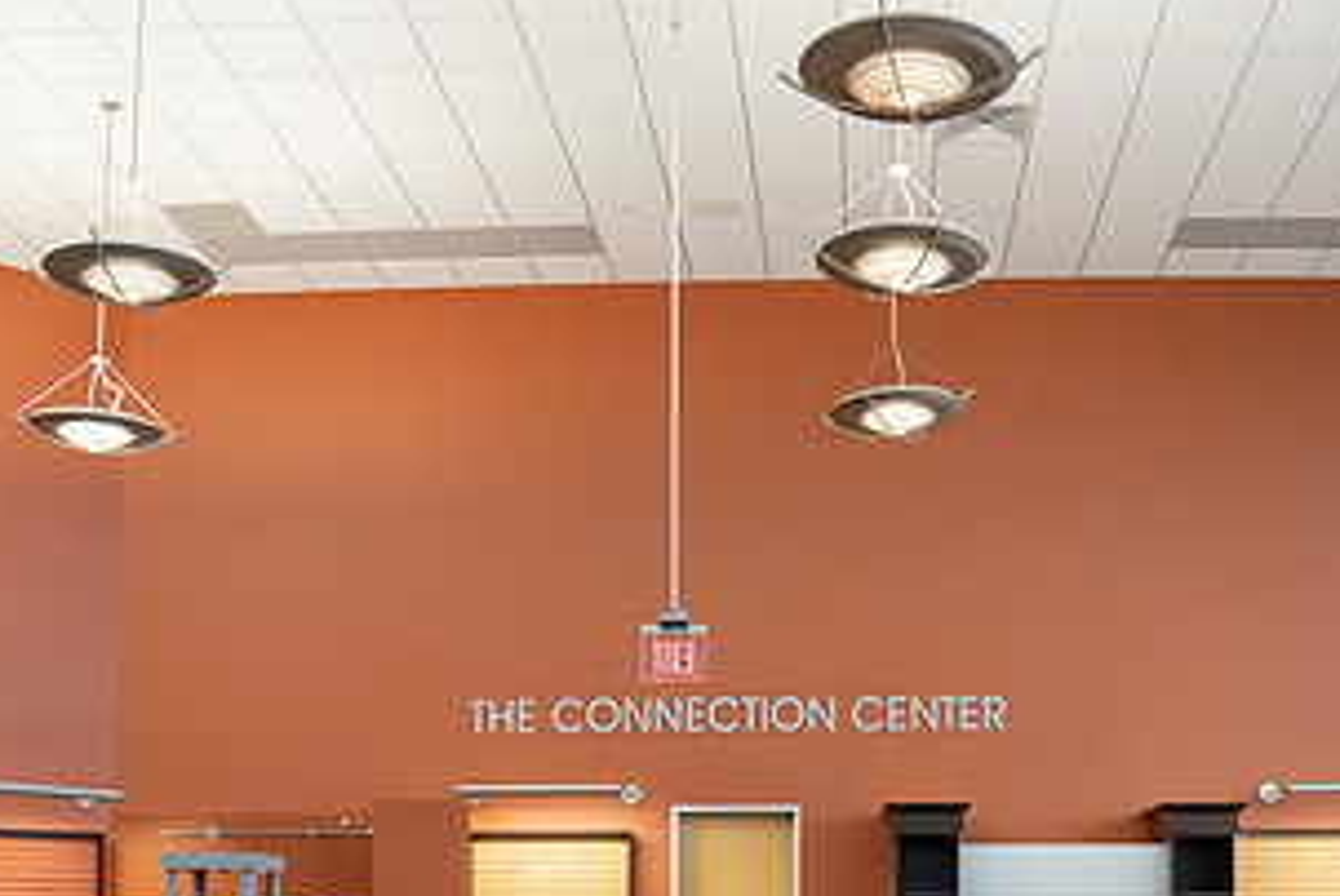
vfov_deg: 26.9
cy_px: 845
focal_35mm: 48
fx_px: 1788
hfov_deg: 40.9
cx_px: 808
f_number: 5
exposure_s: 1/125
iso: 2000
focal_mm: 25
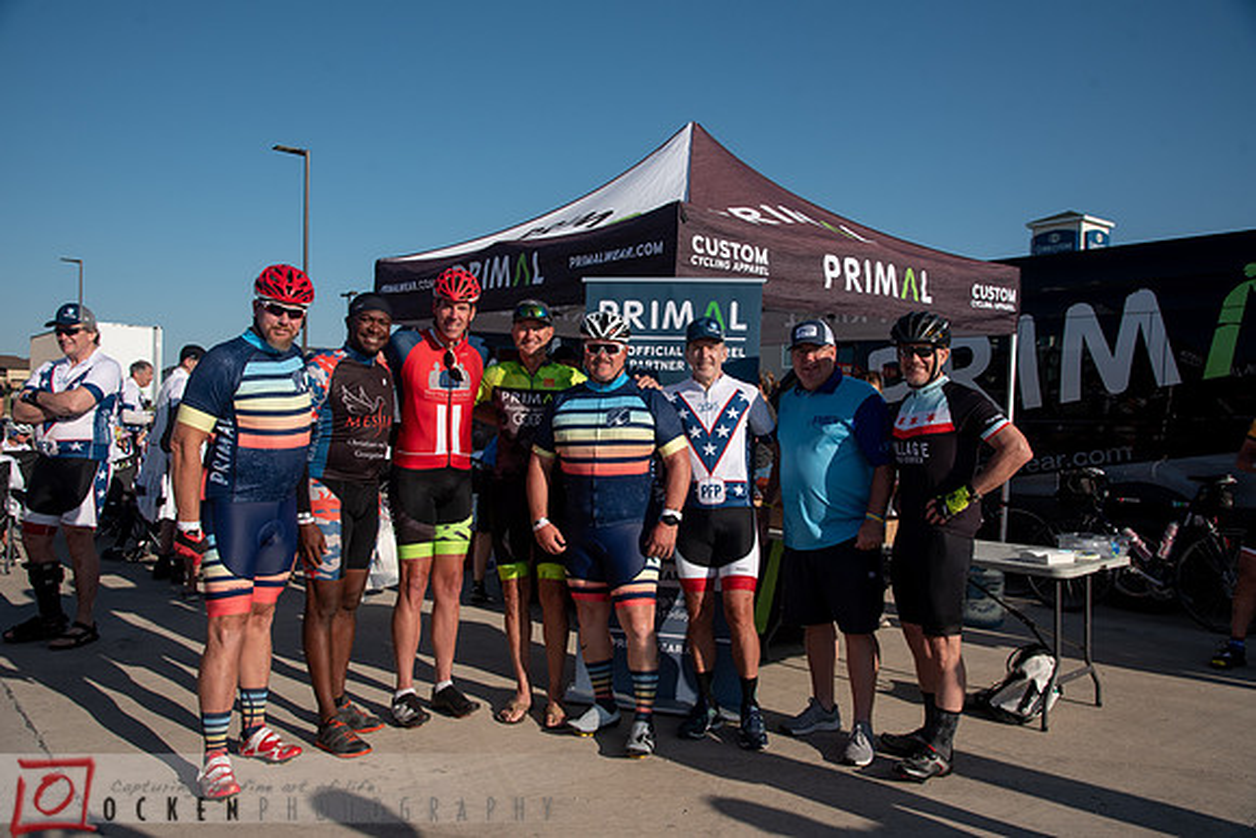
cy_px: 419
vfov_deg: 43.6
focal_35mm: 30
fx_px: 1047
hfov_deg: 61.9
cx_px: 628
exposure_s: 1/1000
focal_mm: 30
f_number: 7.1
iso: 250
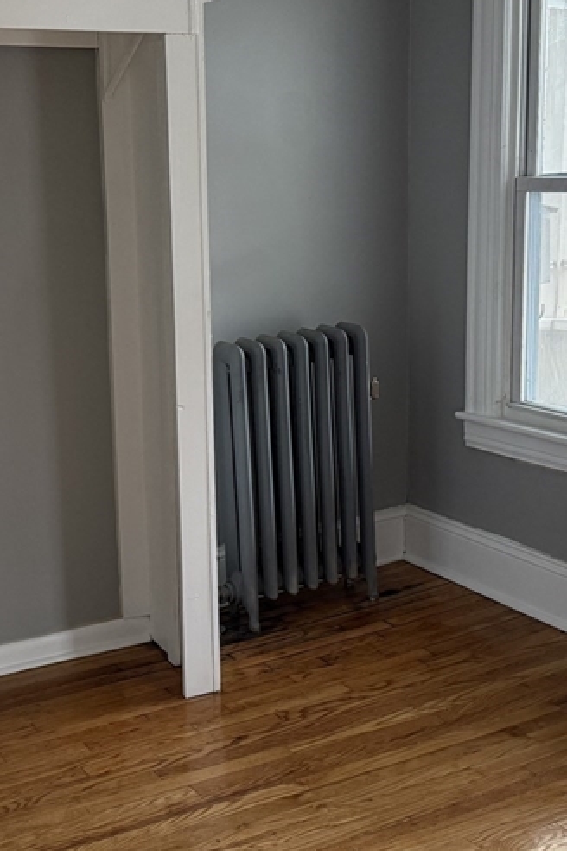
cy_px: 363
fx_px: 1228
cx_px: 180
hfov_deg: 25.8
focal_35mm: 52
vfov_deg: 38.1
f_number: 1.78
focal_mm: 6.76
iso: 250
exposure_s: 1/60
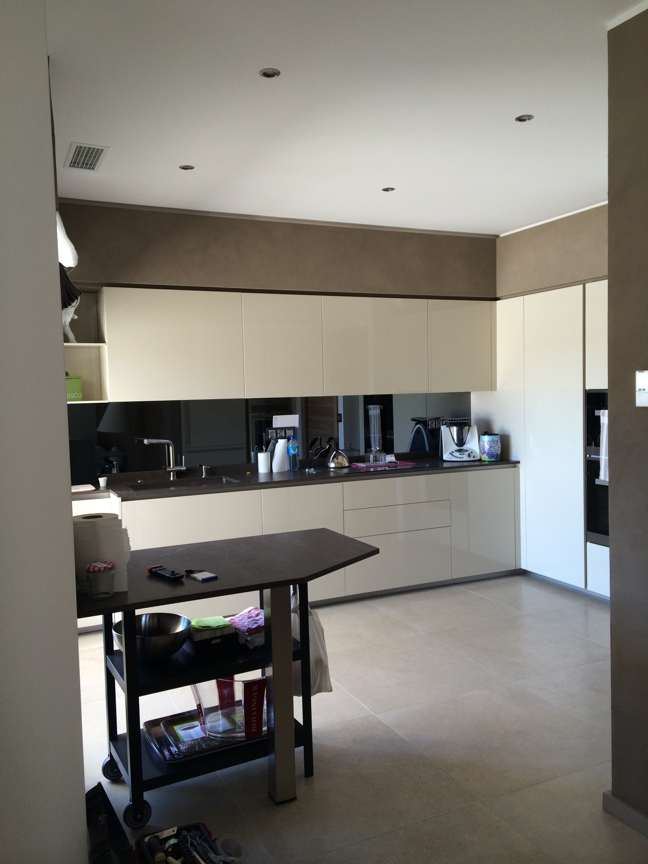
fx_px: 749
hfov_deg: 46.8
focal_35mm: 30
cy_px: 432
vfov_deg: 60.0
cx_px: 324
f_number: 2.2
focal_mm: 4.12
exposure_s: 1/50
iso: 50
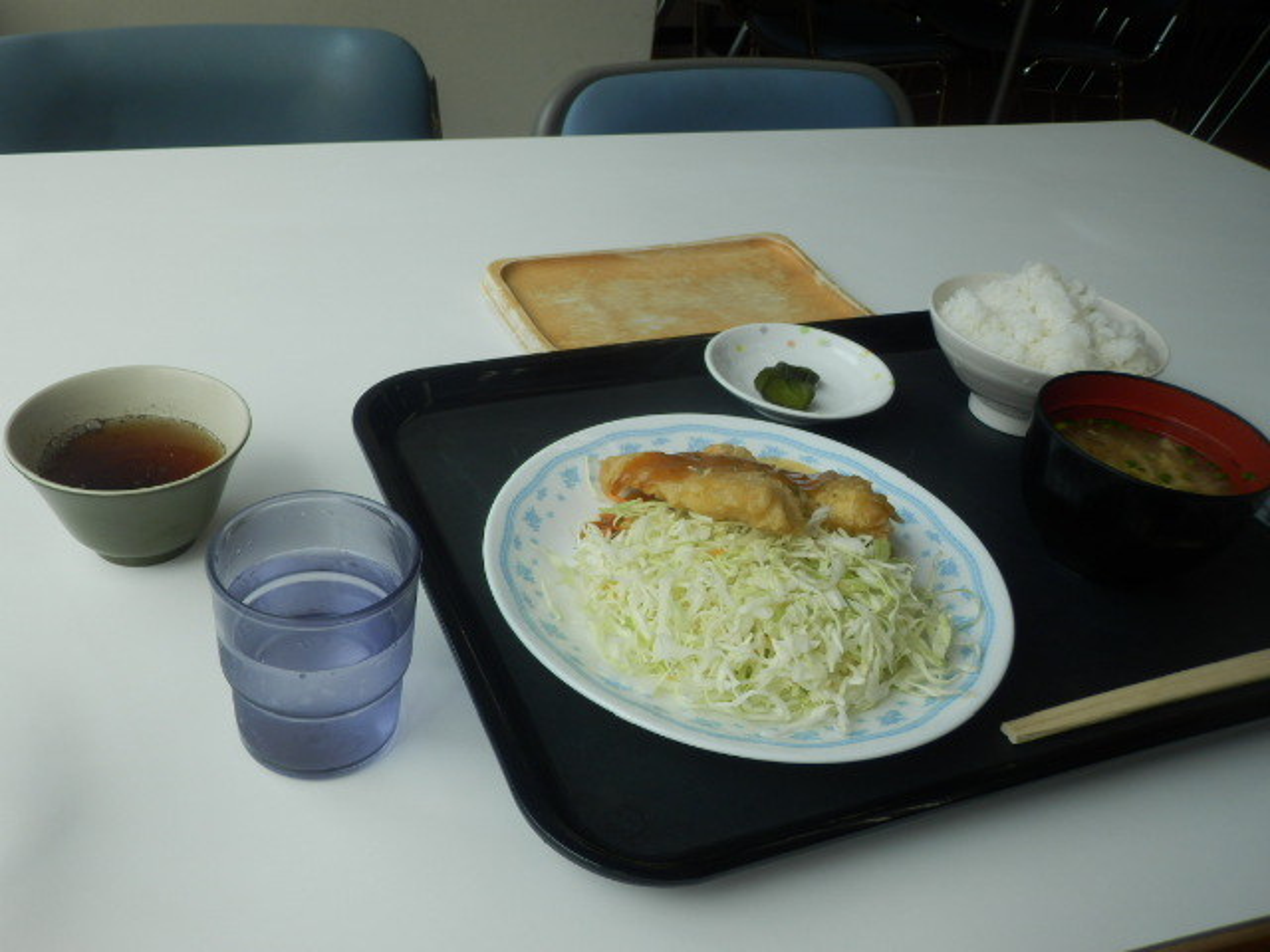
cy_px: 476
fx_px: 1357
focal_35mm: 37
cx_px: 635
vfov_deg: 38.7
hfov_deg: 50.1
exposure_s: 1/320
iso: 80
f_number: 3.9
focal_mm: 6.6
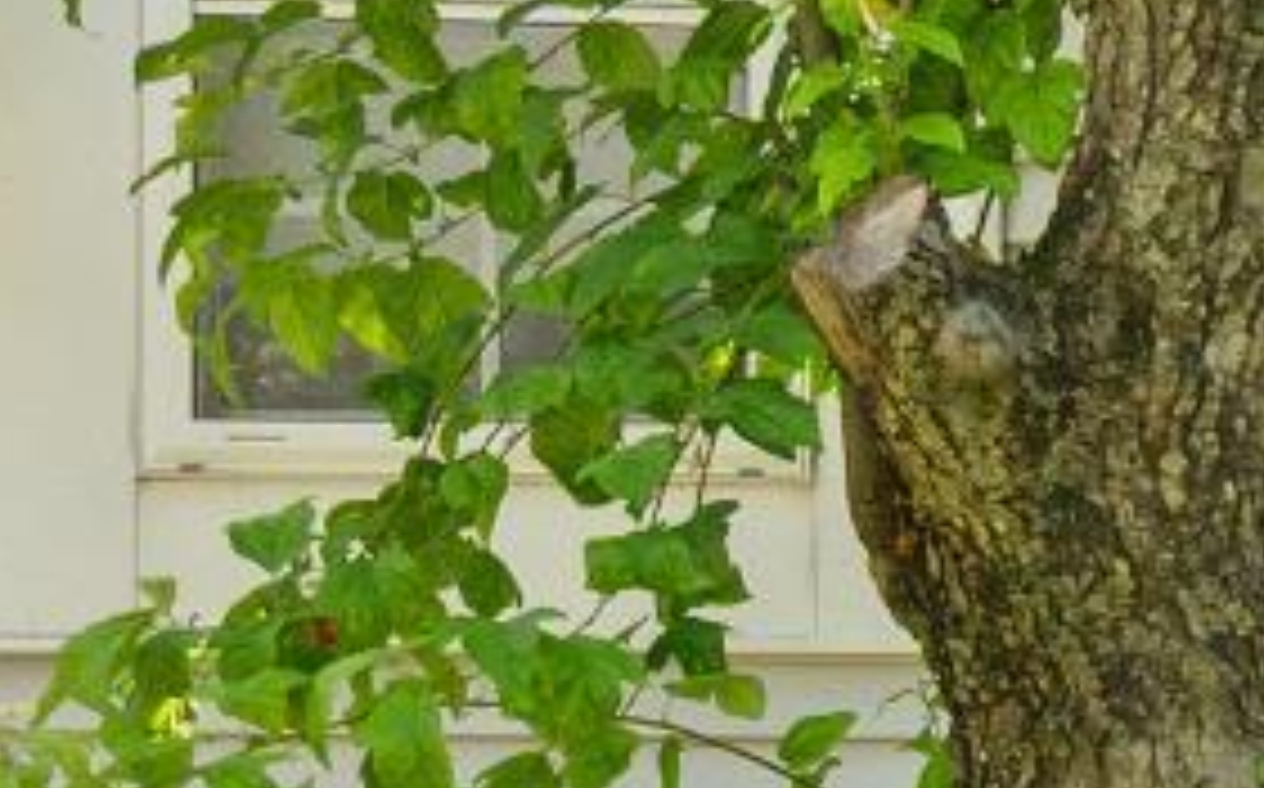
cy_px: 986
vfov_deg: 8.8
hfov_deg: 11.5
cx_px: 3135
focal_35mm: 147
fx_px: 5059
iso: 250
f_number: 9
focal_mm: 18
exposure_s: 1/160
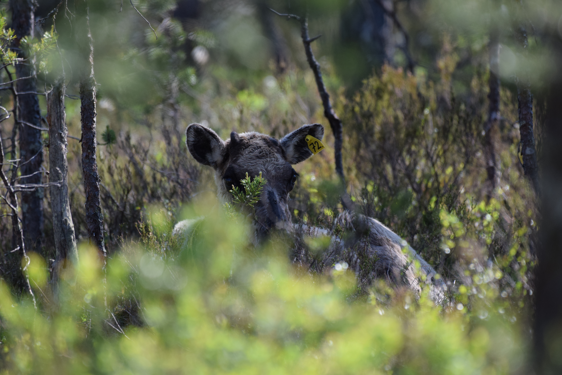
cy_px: 188
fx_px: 11707
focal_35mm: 750
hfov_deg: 2.7
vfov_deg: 1.8
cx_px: 281
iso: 640
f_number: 5.6
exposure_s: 1/1000
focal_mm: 500
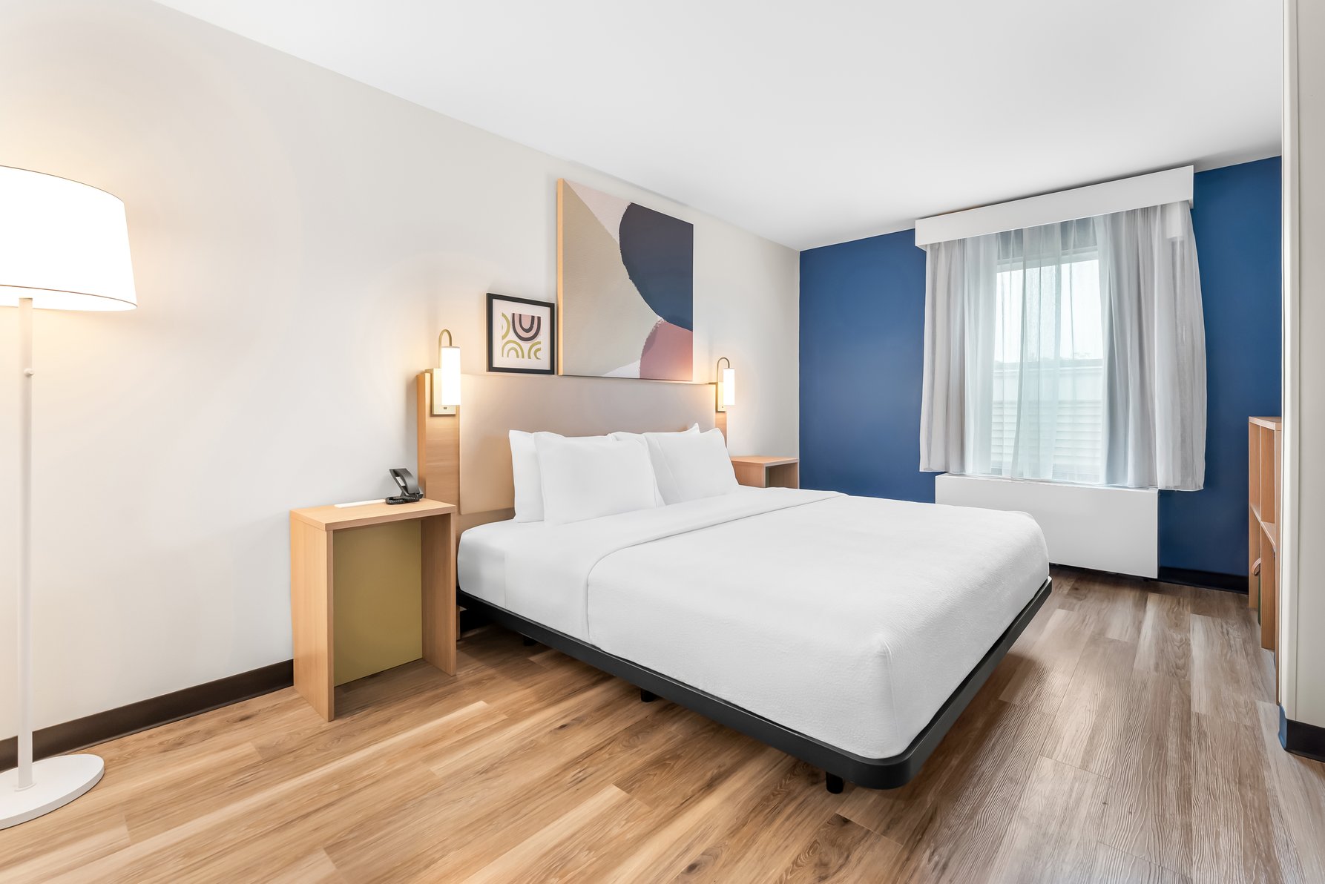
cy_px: 442
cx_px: 662
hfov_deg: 101.5
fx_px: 541
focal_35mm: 15
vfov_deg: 78.5
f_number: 6.3
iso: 800
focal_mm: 14.7
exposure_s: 1/5
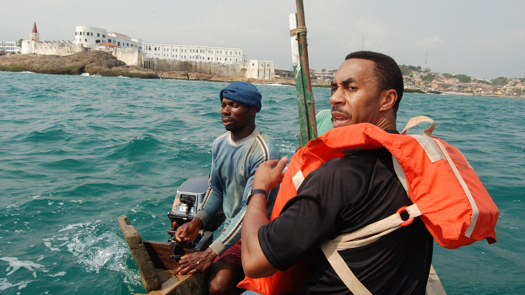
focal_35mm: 29
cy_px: 116
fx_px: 404
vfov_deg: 40.0
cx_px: 266
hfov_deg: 66.1
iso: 400
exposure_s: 1/400
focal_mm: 18
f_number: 10
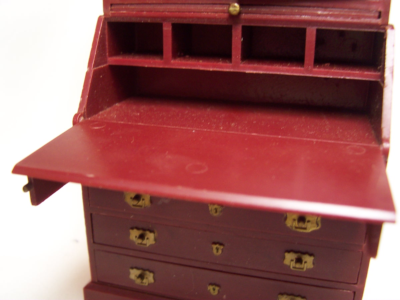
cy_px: 150
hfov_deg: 50.1
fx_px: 428
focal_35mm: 37
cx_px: 200
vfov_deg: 38.7
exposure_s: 1/30
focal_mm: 5.6
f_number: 2.8
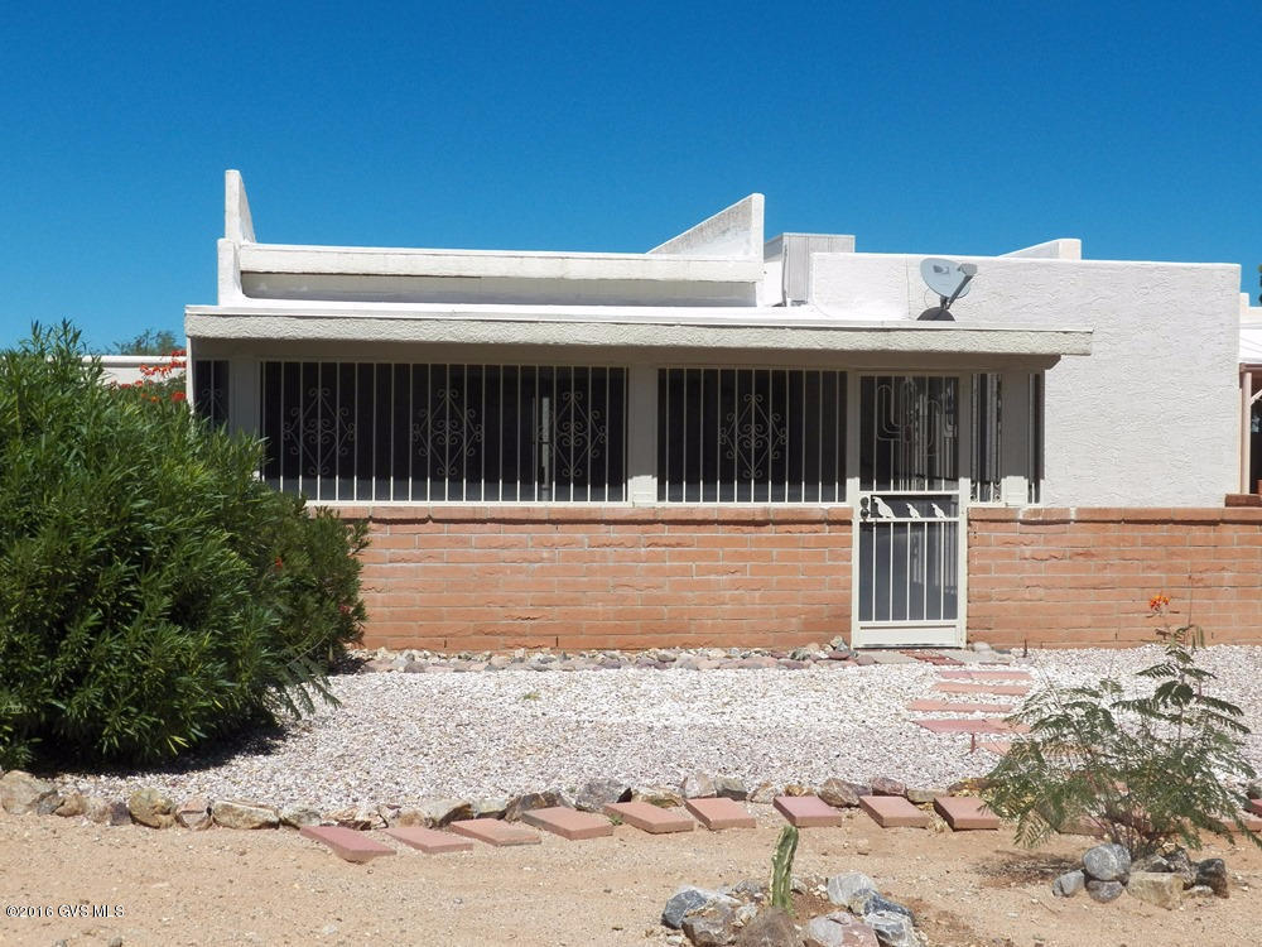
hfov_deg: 38.2
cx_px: 631
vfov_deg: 29.1
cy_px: 474
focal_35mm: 50
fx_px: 1823
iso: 125
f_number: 5
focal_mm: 8.9
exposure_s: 1/1600
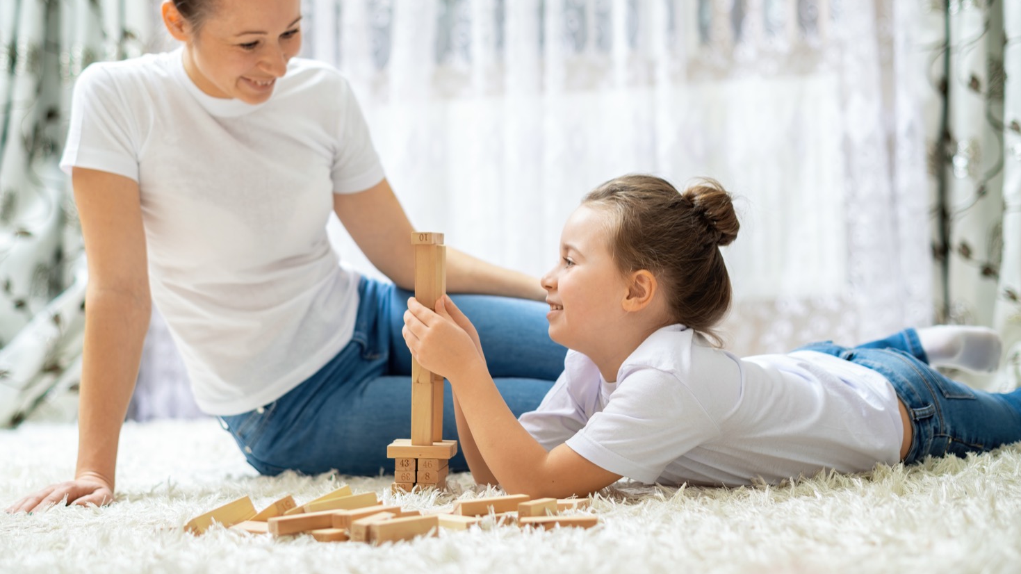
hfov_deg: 36.6
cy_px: 266
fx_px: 1543
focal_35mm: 57
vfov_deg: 21.1
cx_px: 496
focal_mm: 50
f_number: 2.2
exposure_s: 1/200
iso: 100
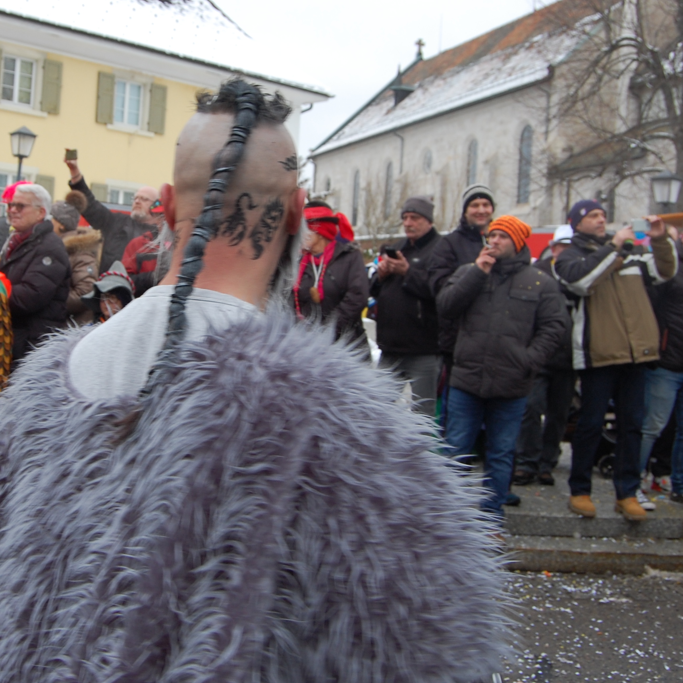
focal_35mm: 49
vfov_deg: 34.6
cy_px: 293
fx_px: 1094
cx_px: 192
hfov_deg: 34.1
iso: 320
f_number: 5.6
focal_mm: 22
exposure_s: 1/125
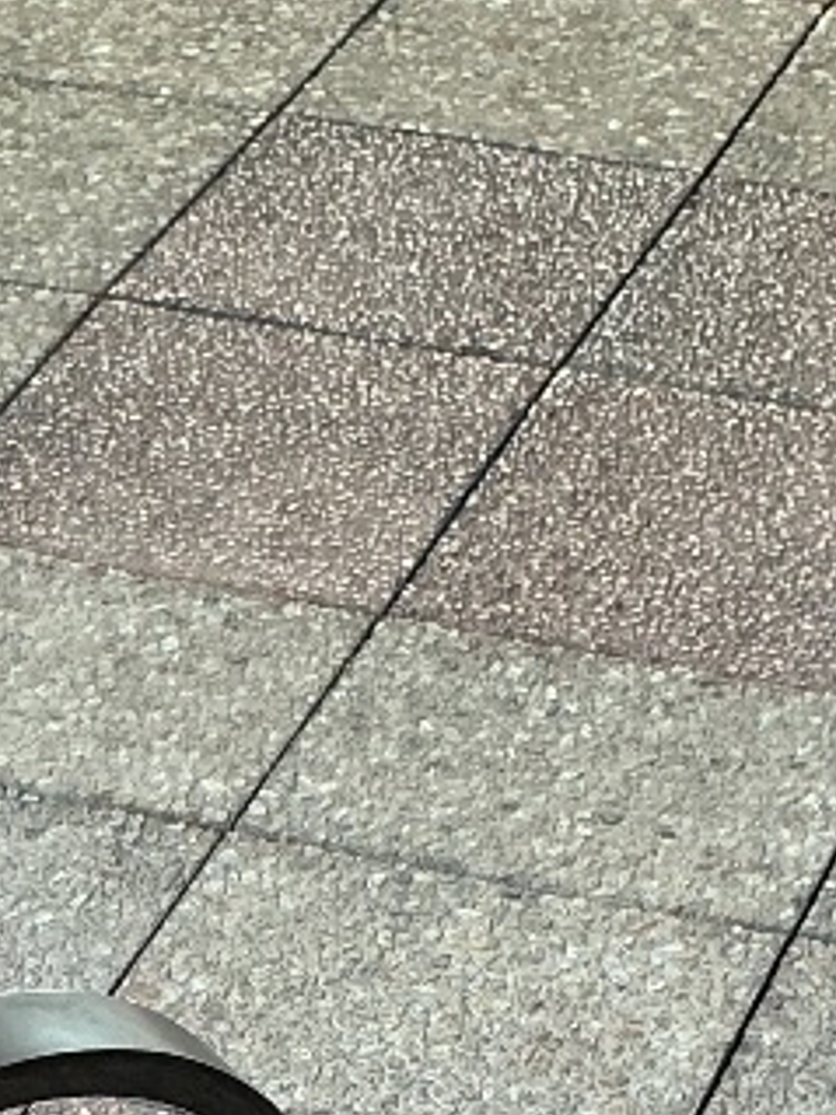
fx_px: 3512
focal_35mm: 109
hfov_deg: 13.4
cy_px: 2013
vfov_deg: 15.5
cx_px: 35
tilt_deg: -49.7
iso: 25
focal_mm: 3
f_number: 1.8
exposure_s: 1/120
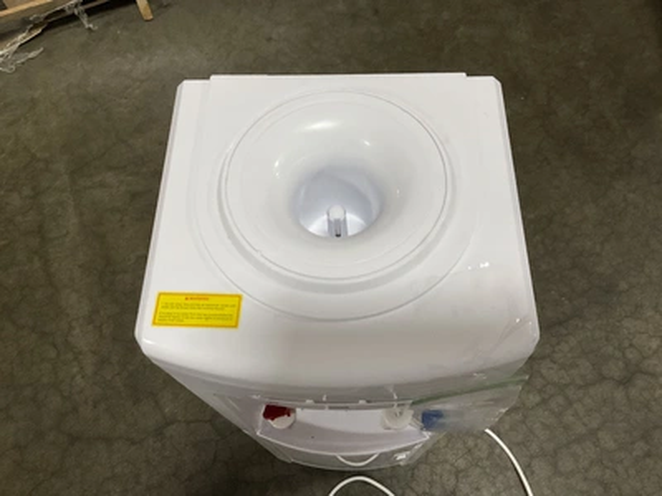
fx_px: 555
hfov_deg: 61.7
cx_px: 331
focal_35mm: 29
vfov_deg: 48.2
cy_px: 248
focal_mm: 3
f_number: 1.8
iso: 250
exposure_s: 1/60
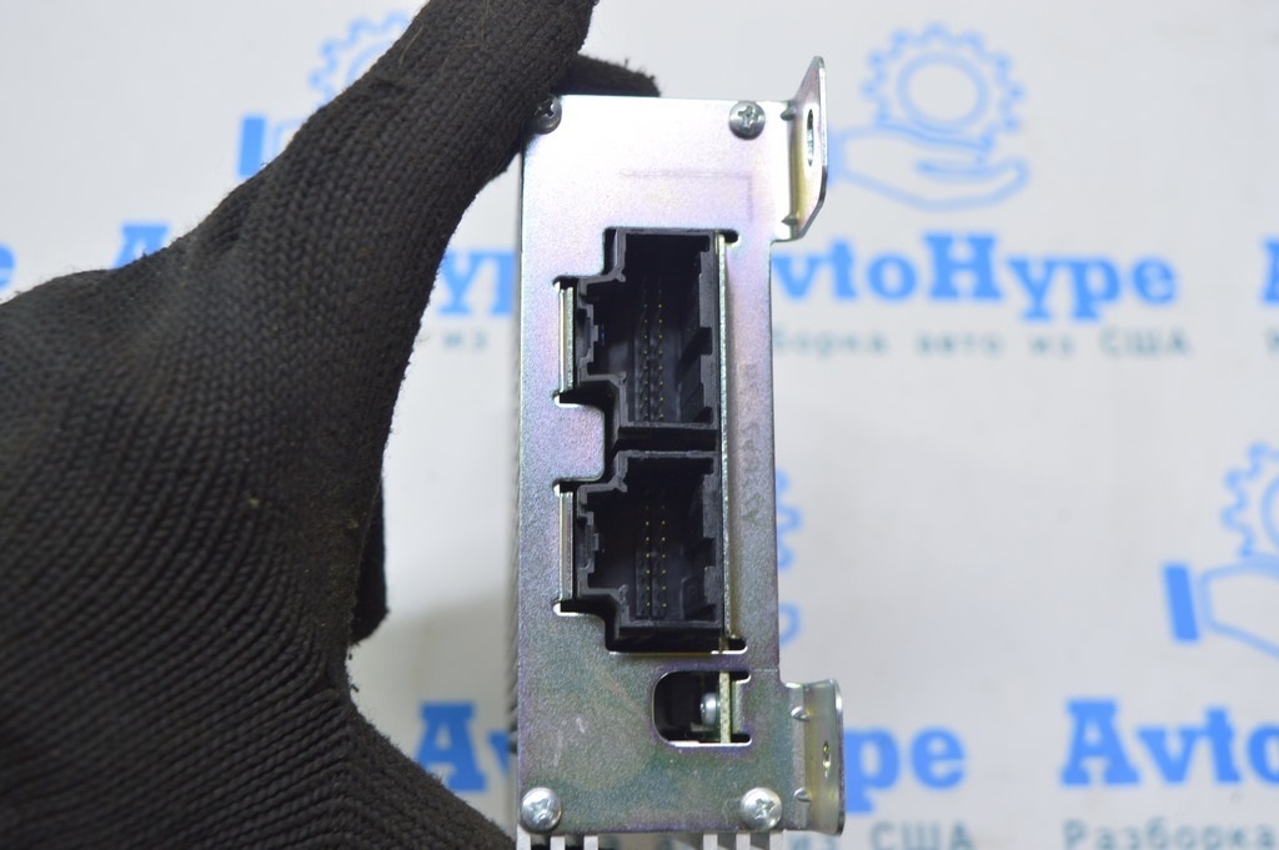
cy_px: 425
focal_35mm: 48
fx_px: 1704
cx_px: 640
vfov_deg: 28.0
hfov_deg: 41.1
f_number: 5.6
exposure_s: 1/20
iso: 400
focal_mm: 32
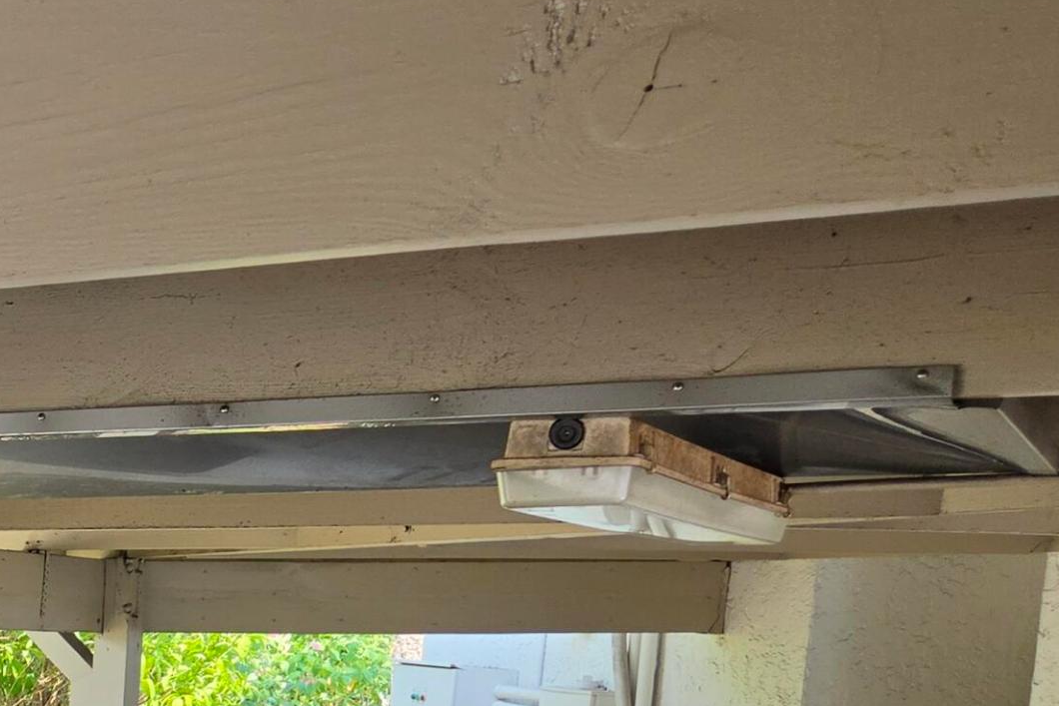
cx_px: -308
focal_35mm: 65
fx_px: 1912
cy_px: 892
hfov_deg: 26.4
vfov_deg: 19.5
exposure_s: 1/671
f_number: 1.8
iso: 80
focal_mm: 5.4
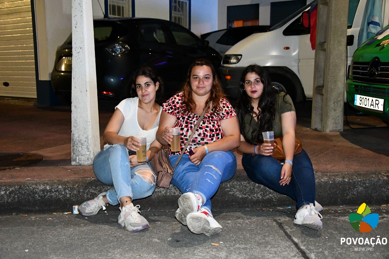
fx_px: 421
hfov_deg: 49.6
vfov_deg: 34.2
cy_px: 130
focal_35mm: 39
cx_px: 194
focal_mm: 26
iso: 6400
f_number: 4
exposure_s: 1/60
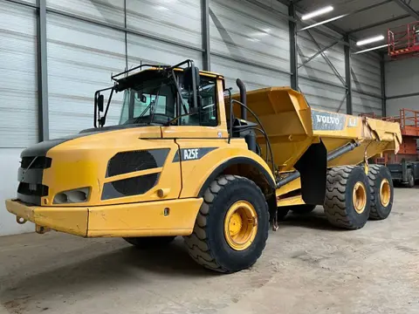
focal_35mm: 29
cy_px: 157
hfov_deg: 61.7
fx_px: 351
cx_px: 210
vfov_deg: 48.2
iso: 80
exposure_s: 1/60
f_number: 1.8
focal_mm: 3
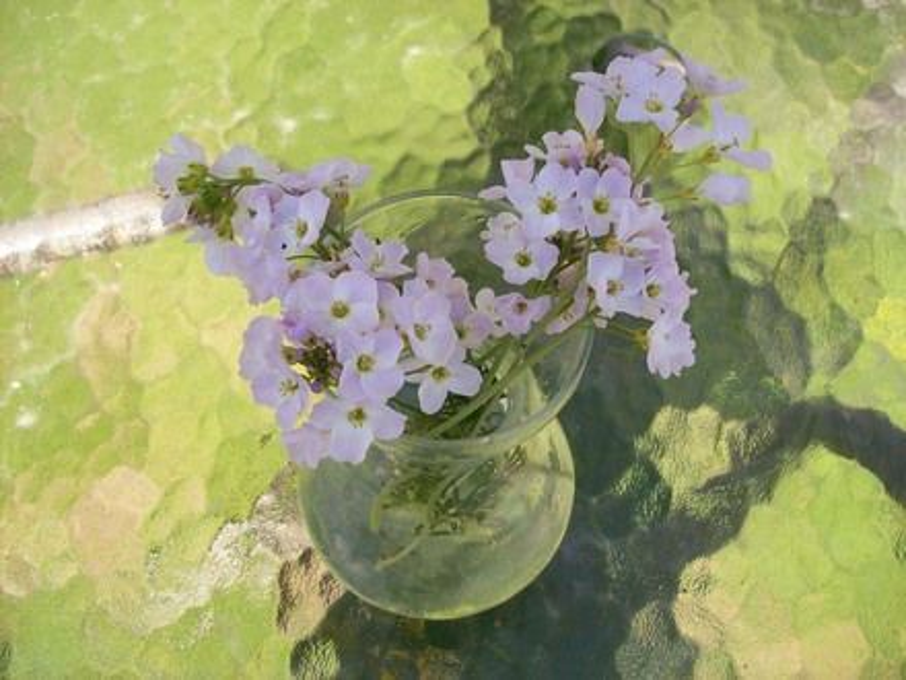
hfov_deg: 51.4
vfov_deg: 39.7
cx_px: 453
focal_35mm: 36
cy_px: 340
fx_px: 942
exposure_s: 1/506
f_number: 2.7
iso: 80
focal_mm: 6
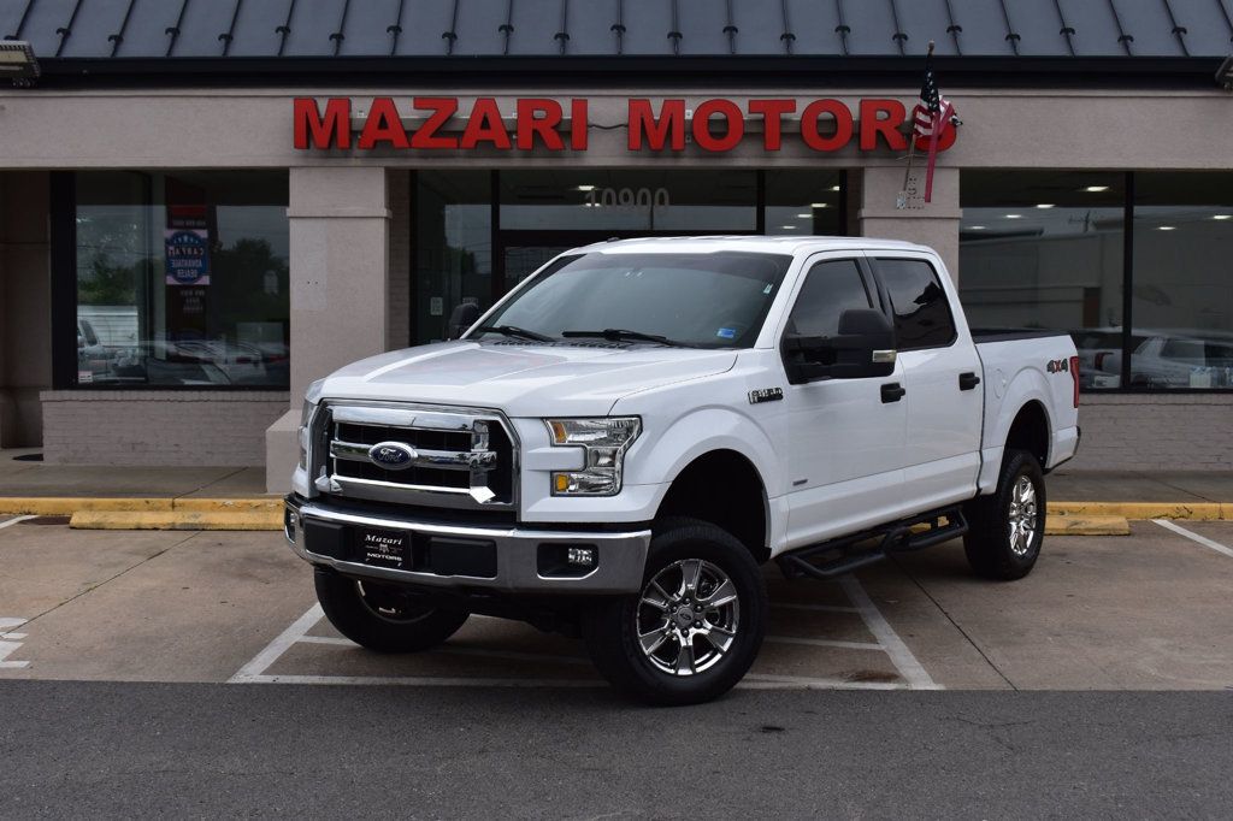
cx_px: 616
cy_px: 410
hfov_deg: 42.3
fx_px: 1592
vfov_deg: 28.9
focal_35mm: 46
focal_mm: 31
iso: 320
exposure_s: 1/500
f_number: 11
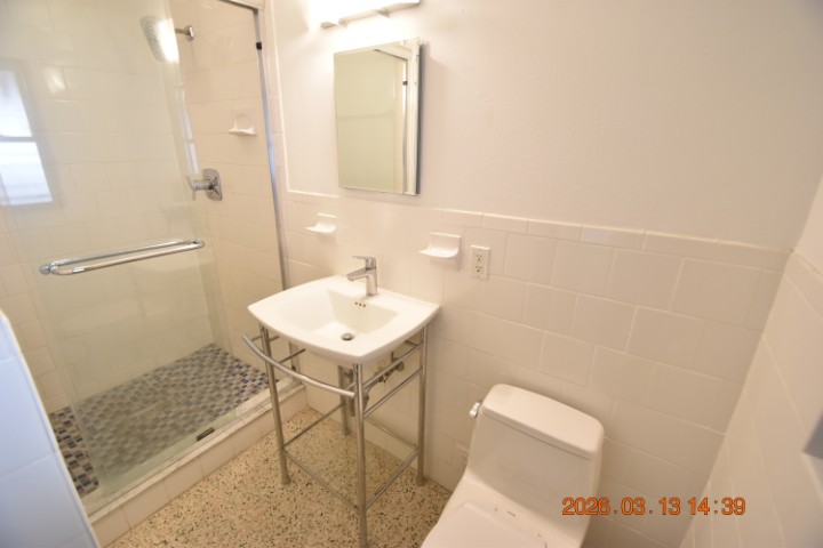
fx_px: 343
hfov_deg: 100.4
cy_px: 274
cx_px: 412
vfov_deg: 77.3
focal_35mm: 15
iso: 800
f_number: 3.5
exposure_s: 1/30
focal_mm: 10
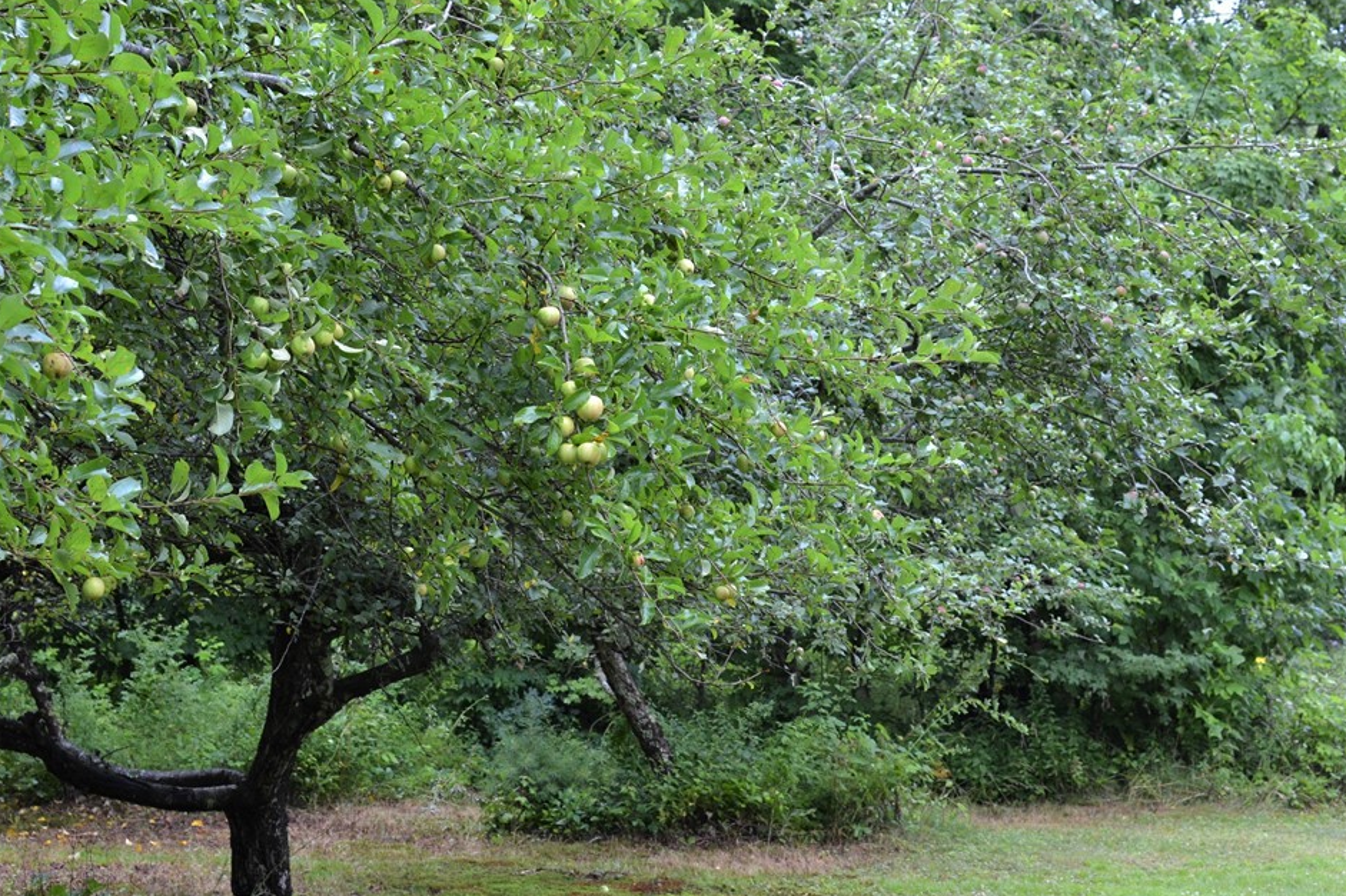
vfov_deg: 22.4
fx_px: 2264
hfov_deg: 33.1
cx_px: 608
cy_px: 386
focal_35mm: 61
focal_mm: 35
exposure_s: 1/125
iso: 360
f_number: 5.6
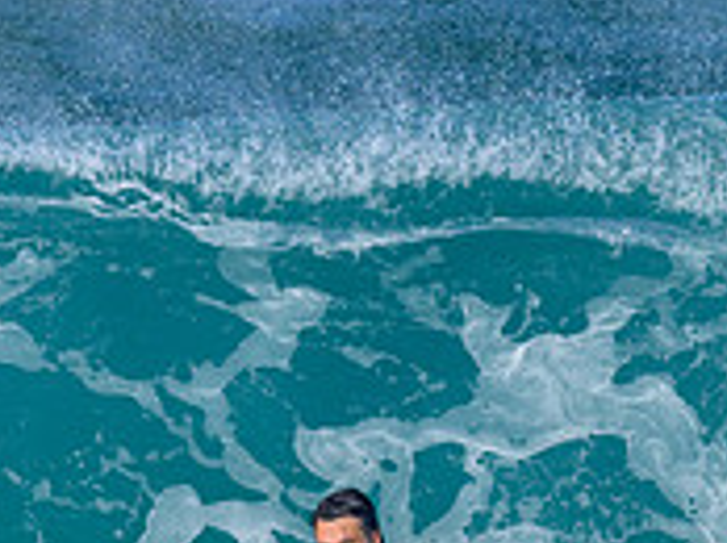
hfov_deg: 0.6
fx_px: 73971
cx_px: 244
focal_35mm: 3527
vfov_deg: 0.4
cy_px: 579
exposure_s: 1/2000
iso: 250
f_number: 6.3
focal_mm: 800
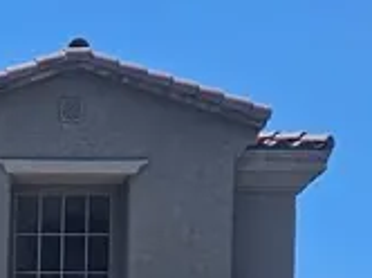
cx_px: -264
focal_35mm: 142
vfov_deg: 9.7
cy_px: 552
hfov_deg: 12.8
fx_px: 1524
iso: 25
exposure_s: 1/2296
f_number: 1.8
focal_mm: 5.4
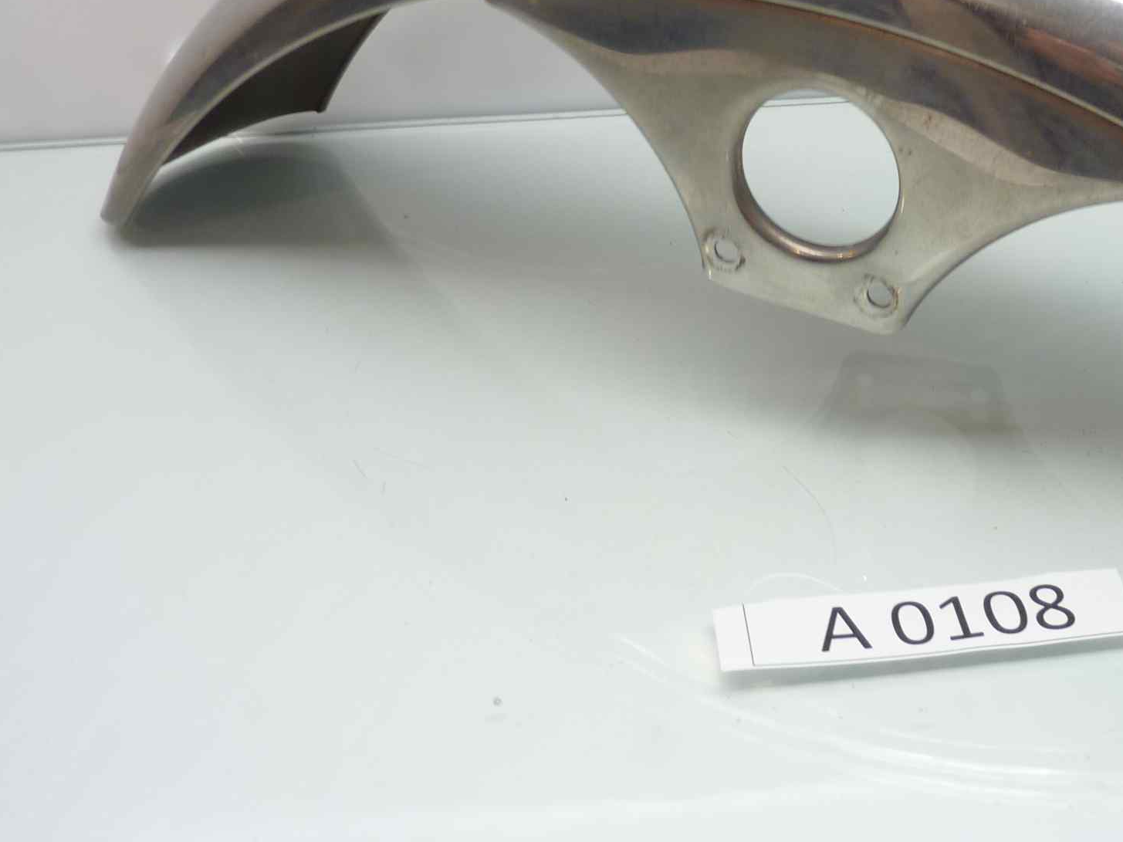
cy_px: 275
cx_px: 800
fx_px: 1427
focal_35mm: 44
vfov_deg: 32.6
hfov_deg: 42.0
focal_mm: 4.1
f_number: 3.3
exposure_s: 1/15
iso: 80
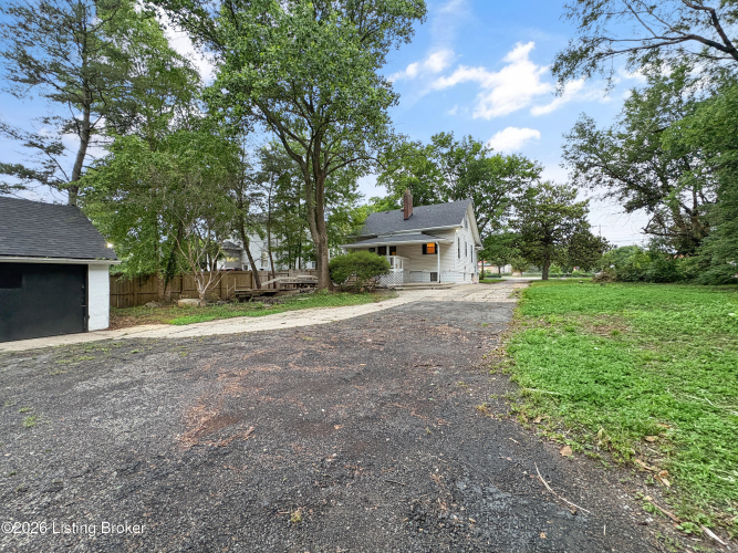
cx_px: 369
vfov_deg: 85.7
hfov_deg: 102.1
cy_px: 276
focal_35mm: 14
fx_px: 298
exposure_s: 1/60
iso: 320
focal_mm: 2.22
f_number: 2.2
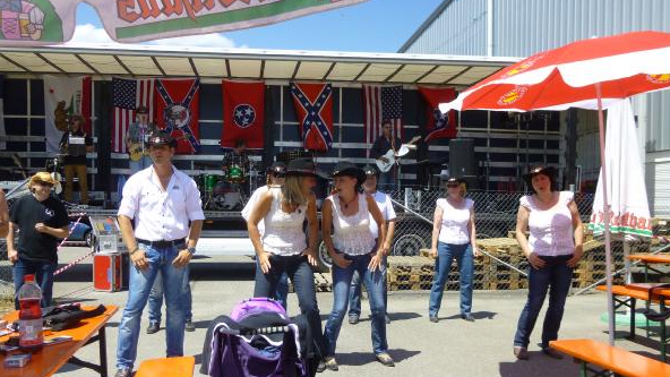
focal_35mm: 32
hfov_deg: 61.0
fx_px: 569
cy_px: 221
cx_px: 335
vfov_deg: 36.6
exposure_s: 1/640
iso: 100
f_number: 3.3
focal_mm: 5.2
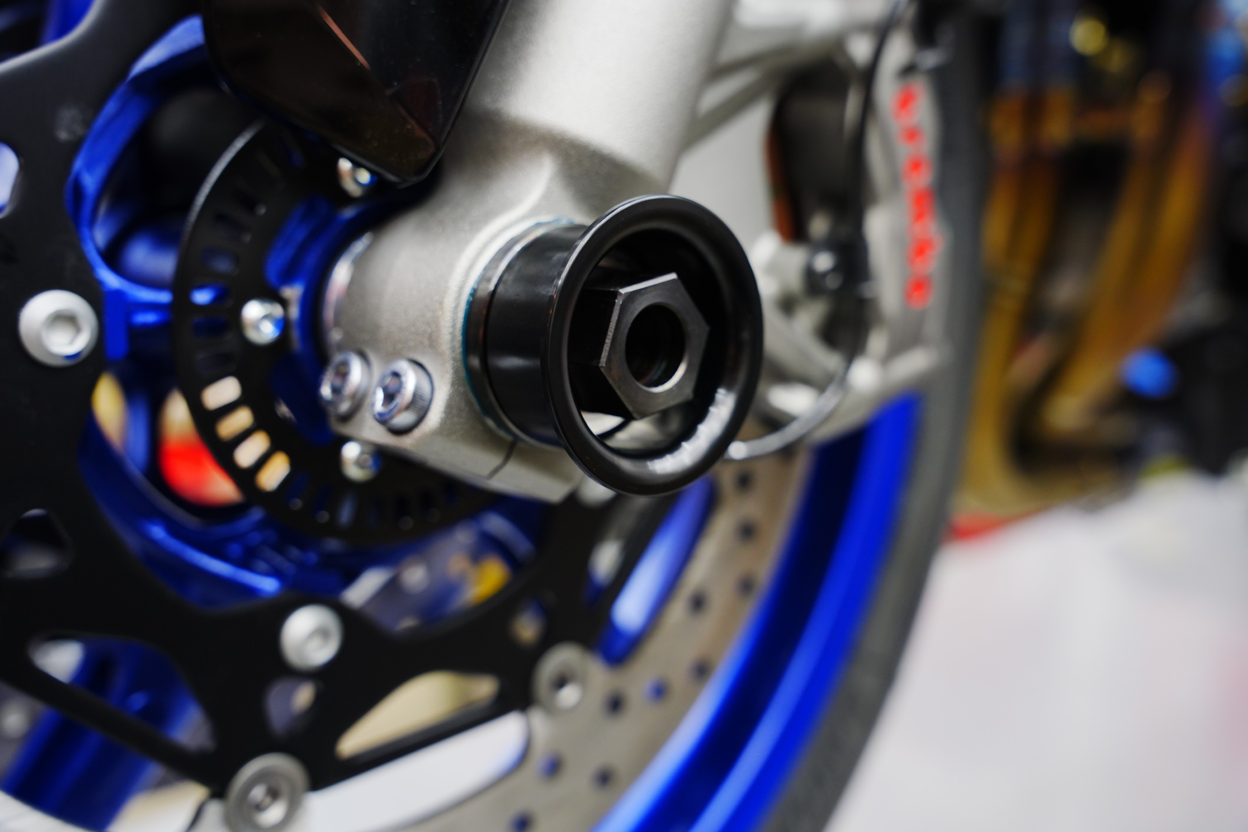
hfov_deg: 52.3
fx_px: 1272
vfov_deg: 36.2
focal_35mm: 37
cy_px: 416
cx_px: 624
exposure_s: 1/100
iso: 800
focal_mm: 36.7
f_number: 4.5
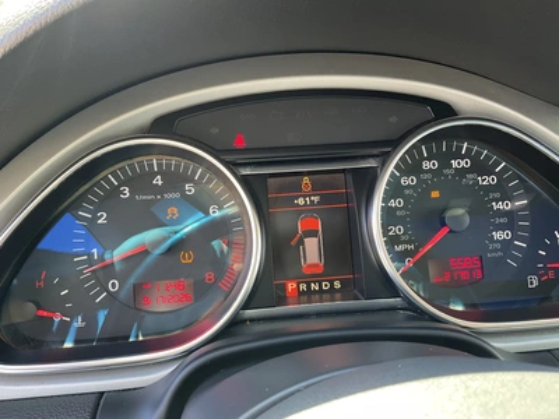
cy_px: 210
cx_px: 280
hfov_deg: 61.7
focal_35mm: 29
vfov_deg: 48.2
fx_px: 468
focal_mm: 3
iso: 64
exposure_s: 1/64
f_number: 1.8
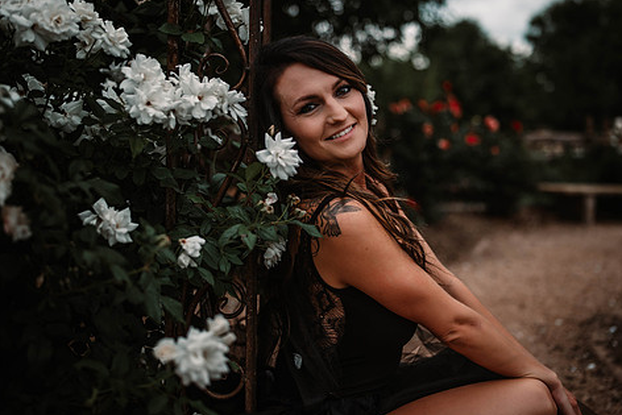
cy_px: 169
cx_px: 347
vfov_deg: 31.1
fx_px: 743
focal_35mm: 43
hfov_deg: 45.3
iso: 50
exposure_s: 1/1600
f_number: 1.6
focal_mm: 35
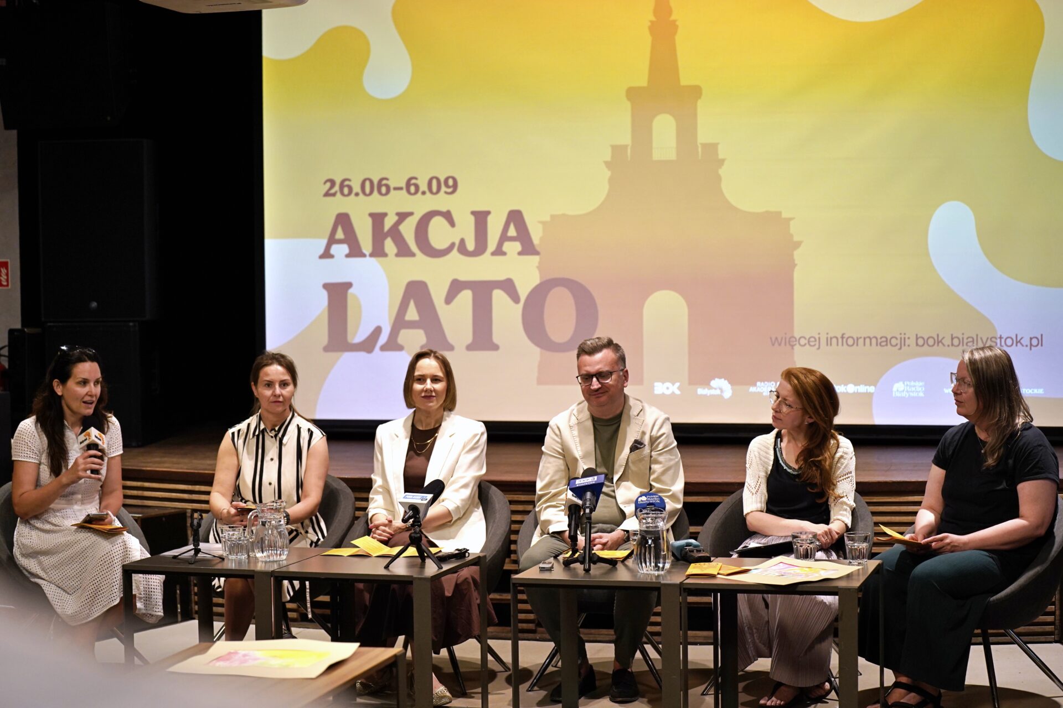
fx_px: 2067
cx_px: 532
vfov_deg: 19.5
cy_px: 354
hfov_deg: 28.8
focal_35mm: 70
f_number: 2.8
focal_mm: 70
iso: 1600
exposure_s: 1/160
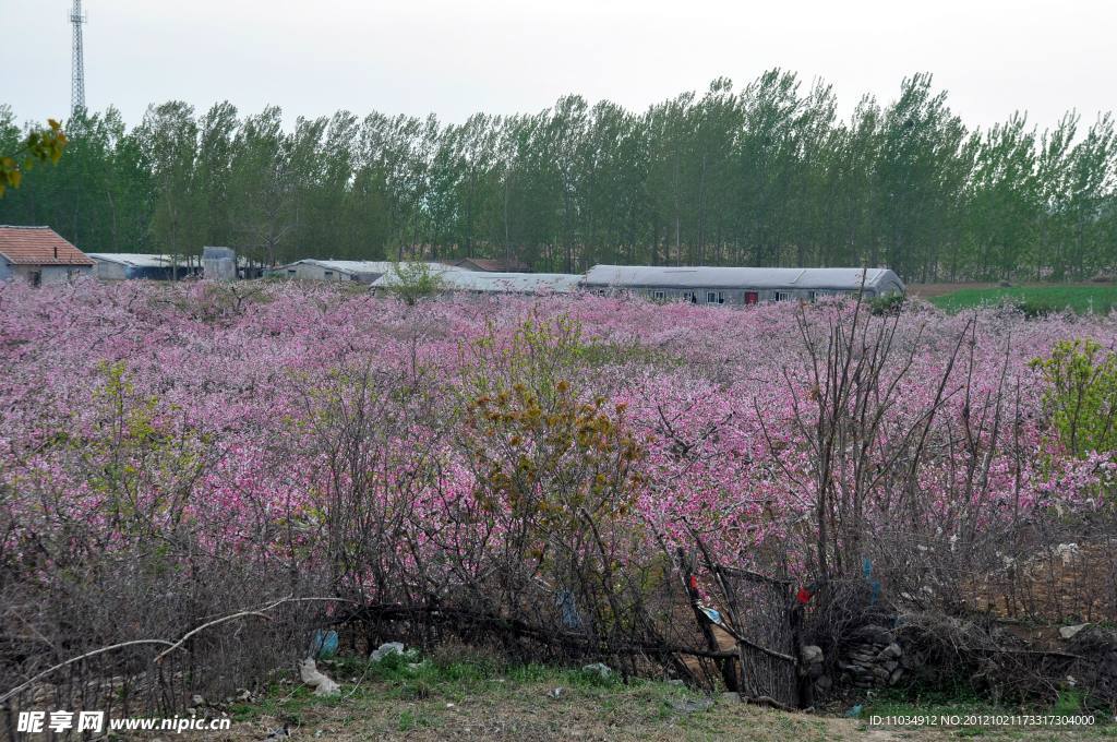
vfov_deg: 18.9
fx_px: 2231
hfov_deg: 28.1
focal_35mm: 72
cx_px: 558
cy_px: 371
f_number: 8
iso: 250
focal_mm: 48
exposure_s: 1/250
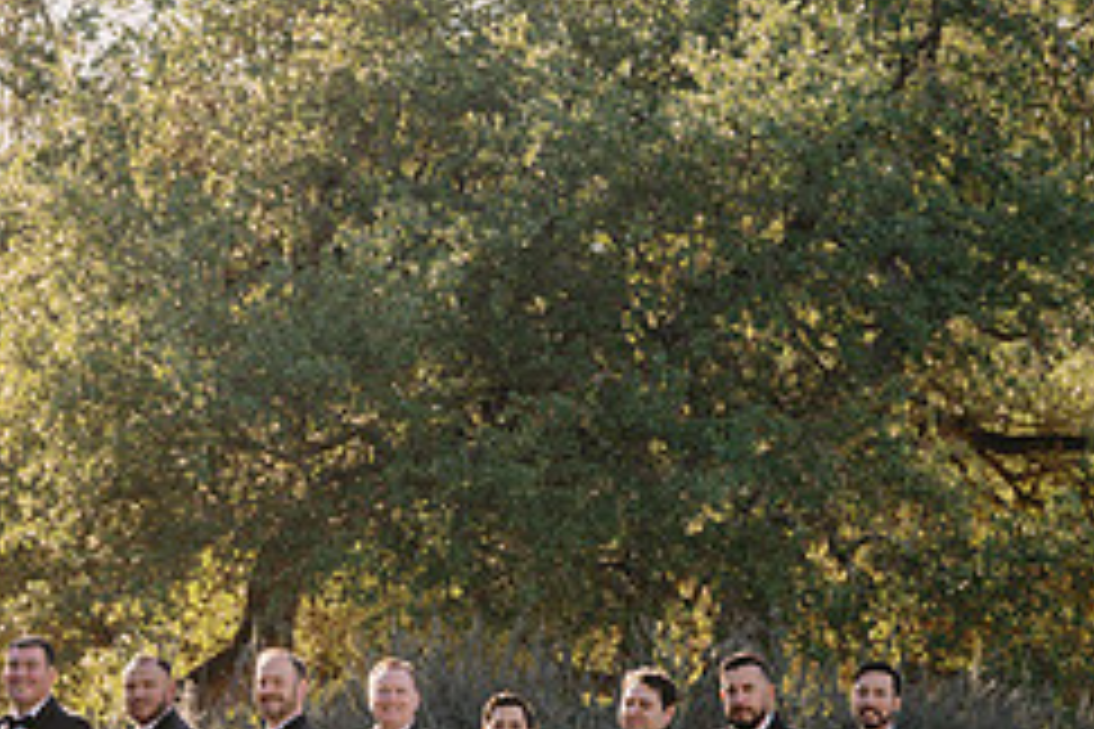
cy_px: 504
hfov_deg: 14.1
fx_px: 4345
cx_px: -23
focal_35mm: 143
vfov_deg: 9.6
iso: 100
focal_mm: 60
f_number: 3.5
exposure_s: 1/250
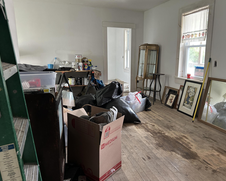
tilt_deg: -11.7
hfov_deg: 62.1
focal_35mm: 28
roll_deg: -0.5
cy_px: 89
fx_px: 187
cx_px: 121
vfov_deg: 51.5
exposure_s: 1/60
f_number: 1.5
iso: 160
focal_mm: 5.7
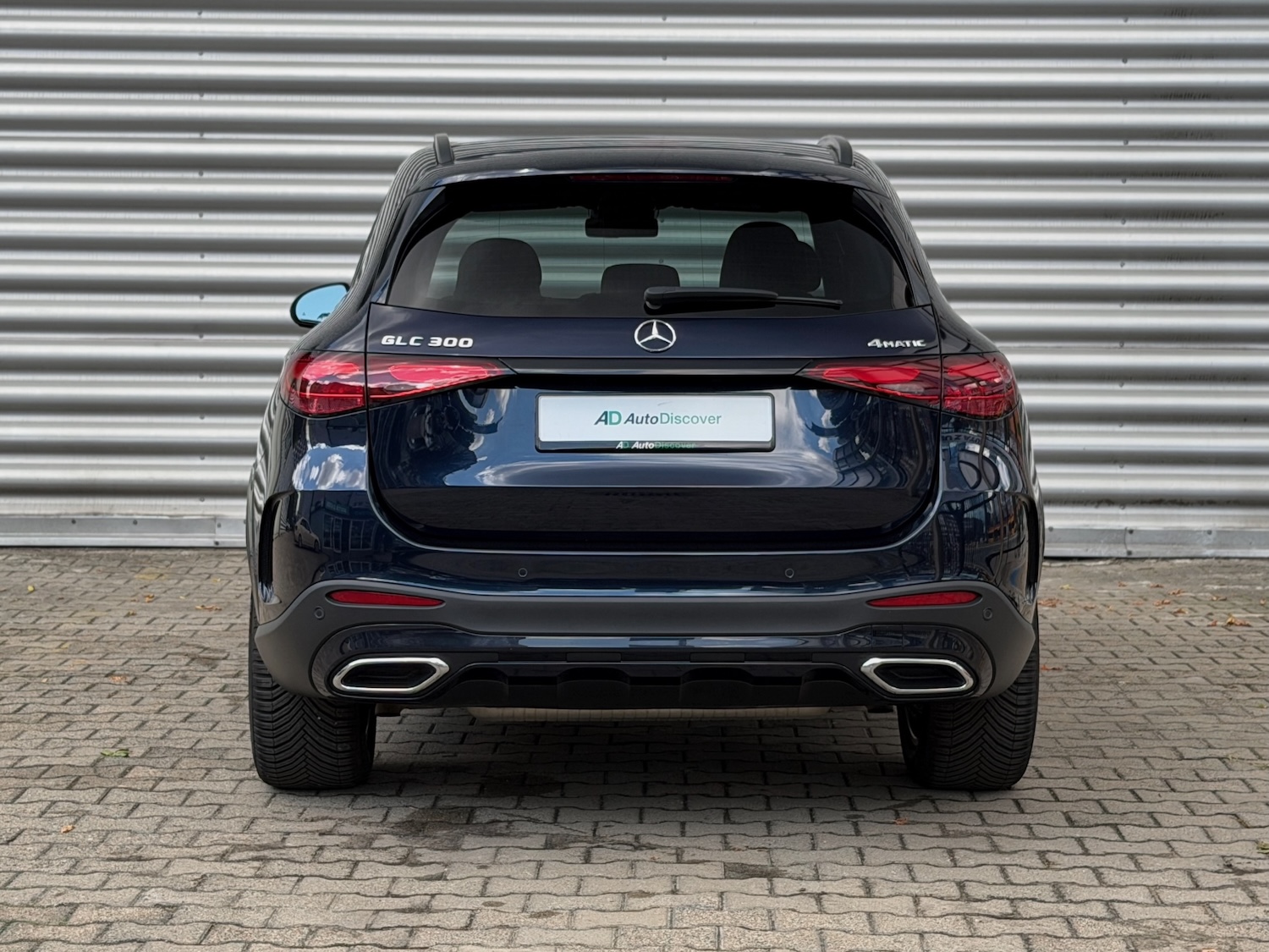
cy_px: 476
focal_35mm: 48
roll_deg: +0.4
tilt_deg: -2.0
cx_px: 634
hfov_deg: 39.7
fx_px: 1760
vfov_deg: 30.3
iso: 64
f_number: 1.78
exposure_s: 1/213
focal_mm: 6.76
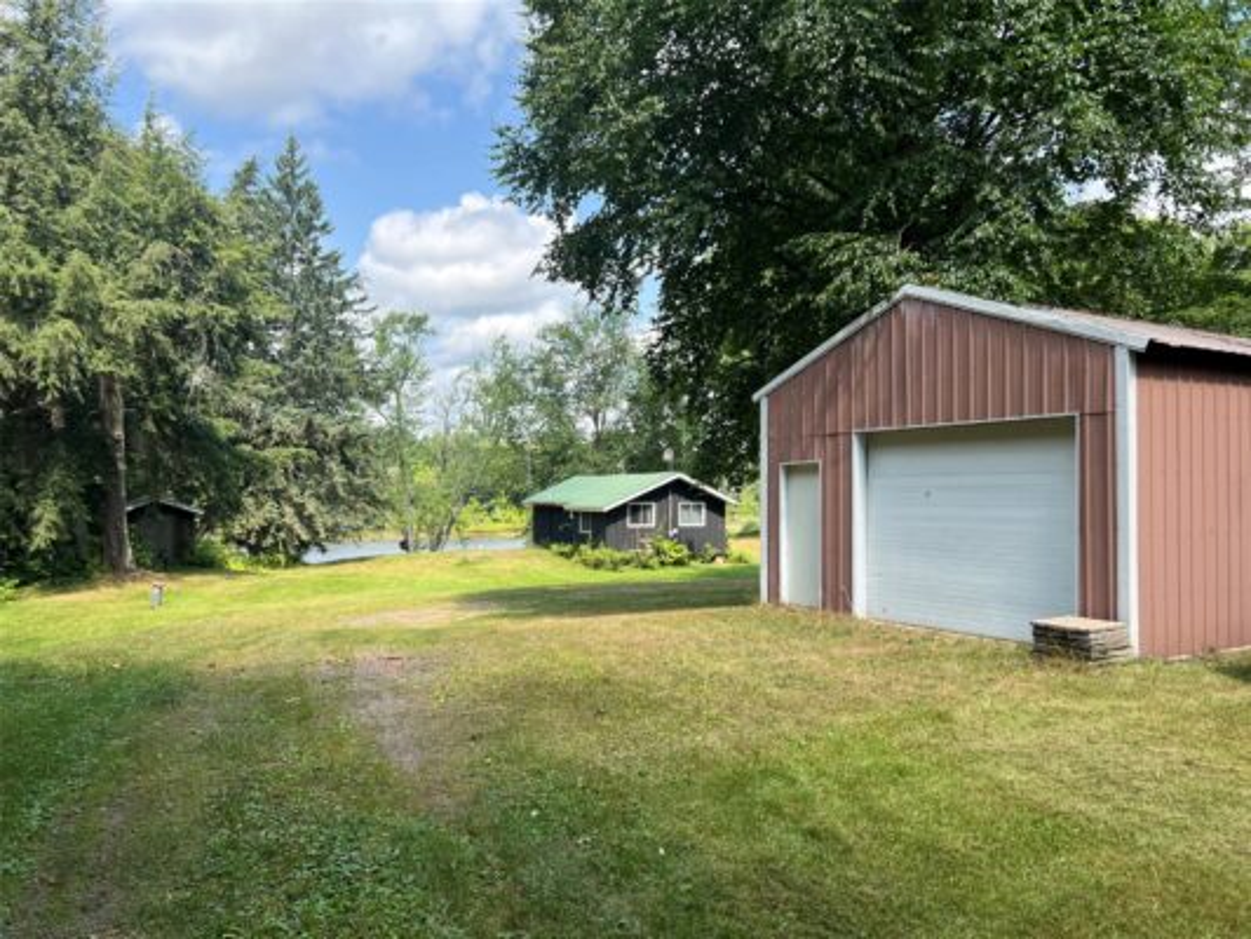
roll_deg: +0.2
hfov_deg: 67.3
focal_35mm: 26
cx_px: 626
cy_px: 470
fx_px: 940
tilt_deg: +1.3
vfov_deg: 53.1
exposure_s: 1/1135
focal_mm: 5.7
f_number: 1.5
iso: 50
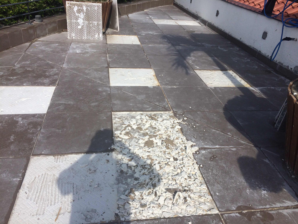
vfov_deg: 48.2
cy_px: 112
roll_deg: -4.6
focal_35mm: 29
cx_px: 149
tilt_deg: -30.0
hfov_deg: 61.7
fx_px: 250
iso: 32
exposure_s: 1/3731
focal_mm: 4.15
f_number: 2.2
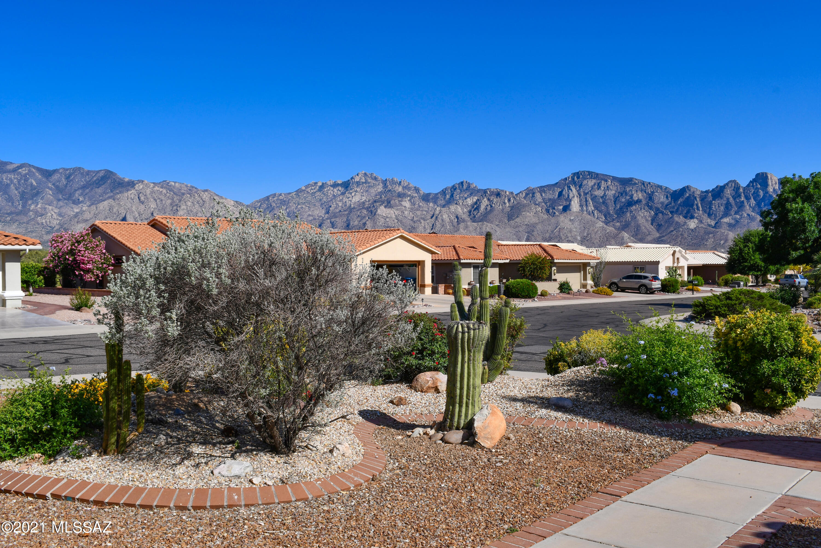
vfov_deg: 40.0
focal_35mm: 33
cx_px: 410
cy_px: 274
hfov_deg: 57.2
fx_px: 753
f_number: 11
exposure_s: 1/250
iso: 100
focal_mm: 22
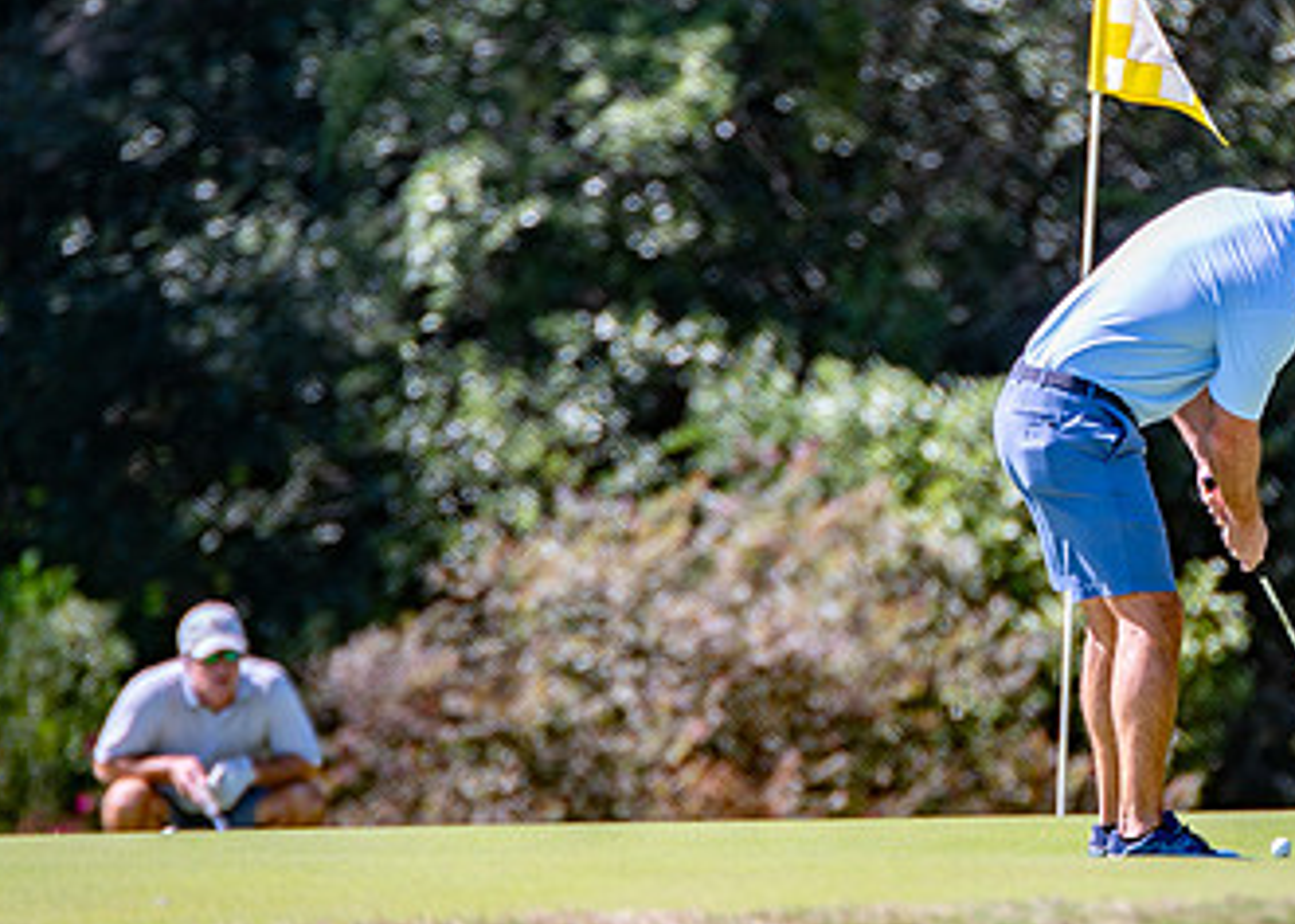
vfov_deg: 2.9
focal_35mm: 491
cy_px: 395
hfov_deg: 4.1
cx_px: 1108
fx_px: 18047
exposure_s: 1/1000
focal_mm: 200
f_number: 2.8
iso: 100
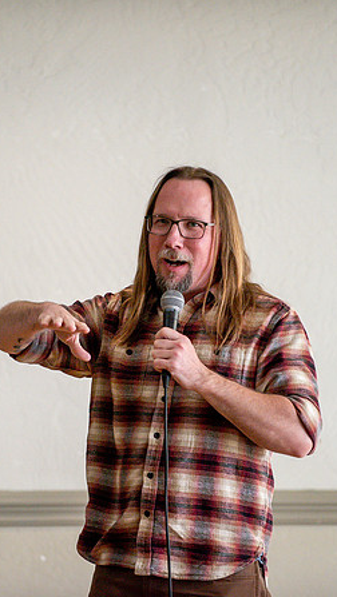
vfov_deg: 6.8
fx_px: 5011
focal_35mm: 316
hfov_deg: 3.9
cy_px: 299
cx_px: 144
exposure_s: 1/500
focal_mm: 200
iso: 2000
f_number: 2.8
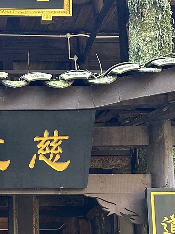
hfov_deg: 19.8
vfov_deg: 25.8
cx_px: -34
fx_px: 472
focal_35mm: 70
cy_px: 256
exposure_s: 1/89
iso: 250
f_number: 1.78
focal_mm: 6.86
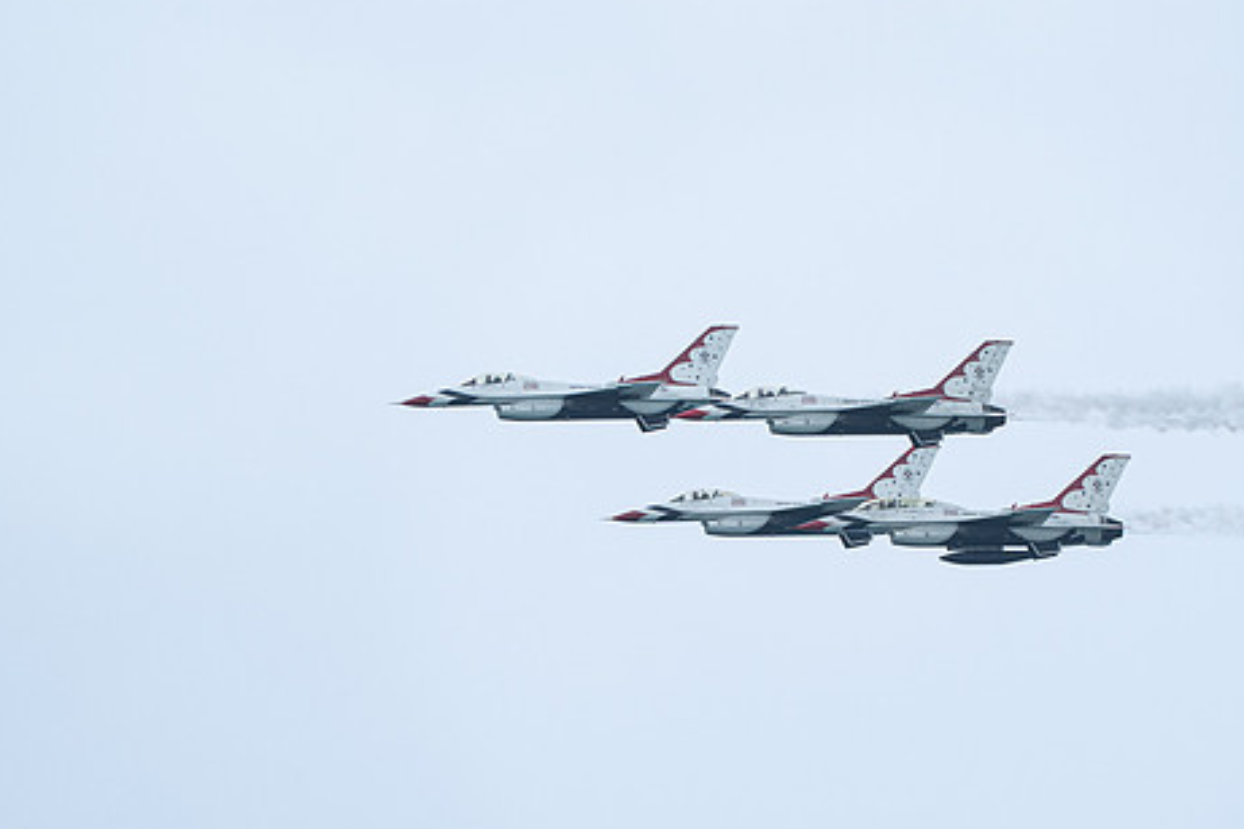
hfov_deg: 3.6
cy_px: 560
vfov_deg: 2.4
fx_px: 19896
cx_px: 881
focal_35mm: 576
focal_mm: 400
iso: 640
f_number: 9
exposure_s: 1/1250
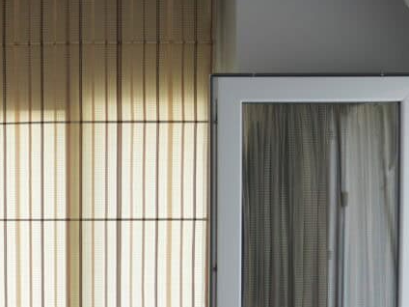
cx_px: -91
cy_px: 316
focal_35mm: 79
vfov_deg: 18.1
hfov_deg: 22.6
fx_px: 933
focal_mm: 17
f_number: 2.8
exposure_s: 1/30
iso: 100
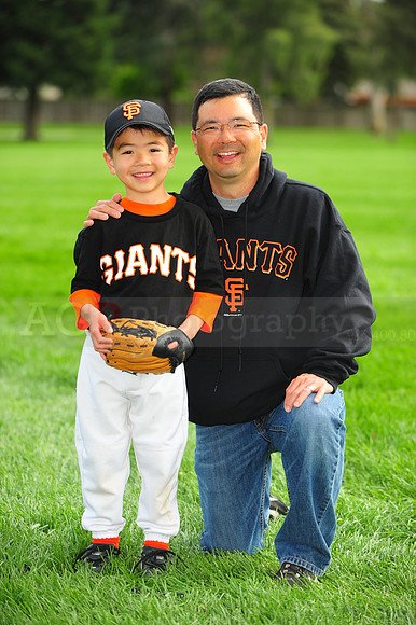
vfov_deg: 17.1
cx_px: 208
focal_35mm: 120
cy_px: 312
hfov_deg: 11.4
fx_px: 2082
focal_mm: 120
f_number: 4
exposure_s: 1/1250
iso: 400
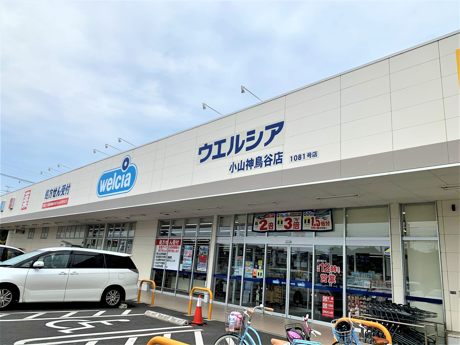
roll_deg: -6.6
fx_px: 346
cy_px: 172
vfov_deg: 53.1
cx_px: 230
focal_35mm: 26
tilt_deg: +13.7
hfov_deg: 67.3
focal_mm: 4.25
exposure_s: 1/3401
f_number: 1.8
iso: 25
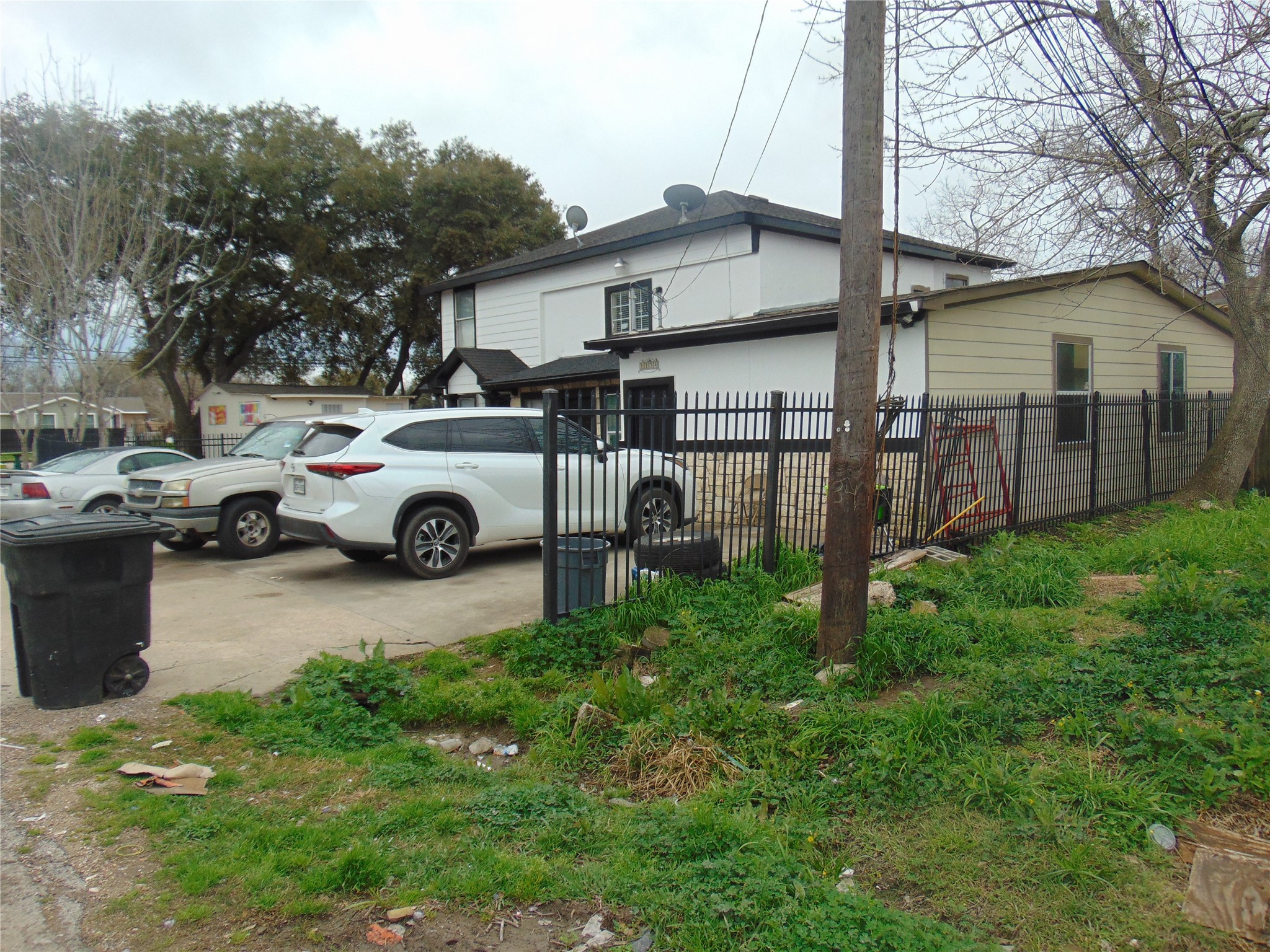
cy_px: 476
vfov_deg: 54.9
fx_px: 917
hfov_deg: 69.4
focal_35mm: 25
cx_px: 635
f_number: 3
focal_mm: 4.5
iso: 80
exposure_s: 1/400
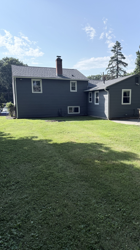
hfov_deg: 42.5
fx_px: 178
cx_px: 89
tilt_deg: -8.3
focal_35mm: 27
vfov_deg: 69.9
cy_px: 126
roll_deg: +0.0
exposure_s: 1/3953
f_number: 1.78
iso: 100
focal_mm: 6.76
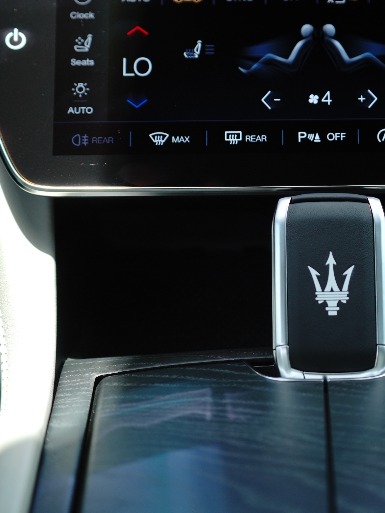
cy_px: 254
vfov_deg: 14.5
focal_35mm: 136
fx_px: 2017
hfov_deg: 10.9
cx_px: 337
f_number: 4
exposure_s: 1/400
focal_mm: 92
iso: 320
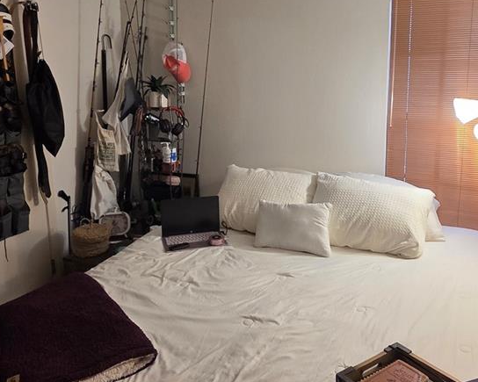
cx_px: 283
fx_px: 396
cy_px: 151
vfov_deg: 51.2
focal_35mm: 28
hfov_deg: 61.8
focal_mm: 2.2
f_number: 2.2
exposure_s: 1/120
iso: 200
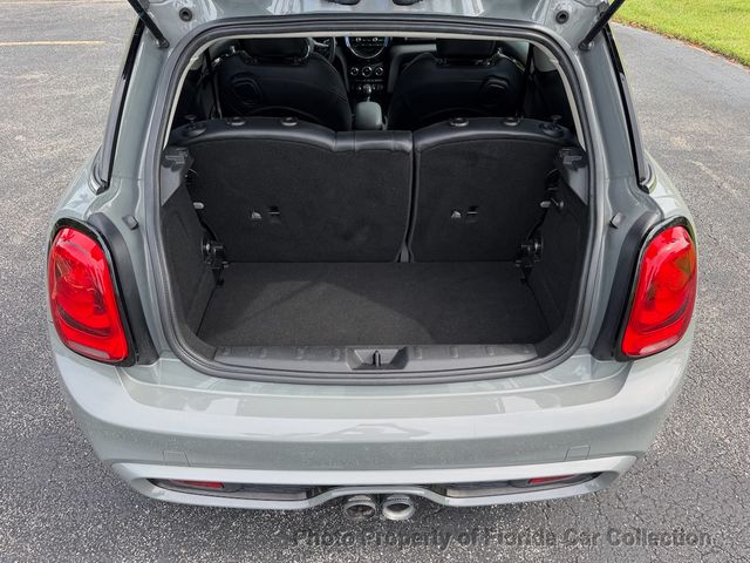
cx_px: 375
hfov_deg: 71.6
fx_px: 520
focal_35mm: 24
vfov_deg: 56.8
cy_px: 282
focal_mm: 6.76
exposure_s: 1/728
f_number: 1.78
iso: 80
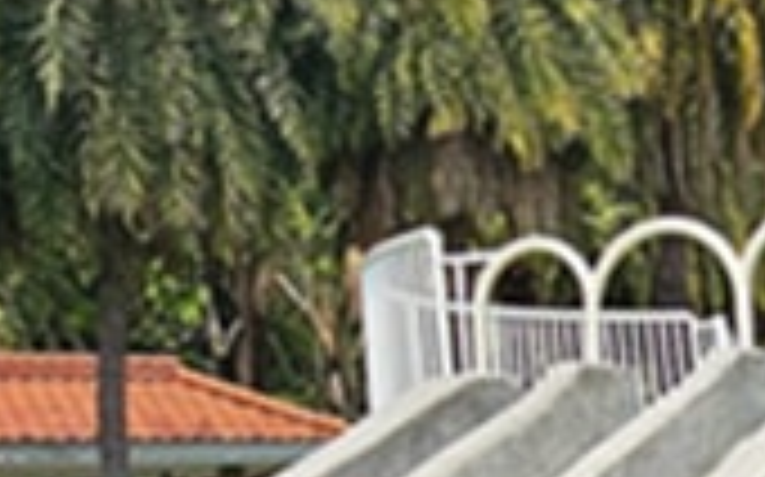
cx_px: 806
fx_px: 1729
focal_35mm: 83
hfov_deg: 23.6
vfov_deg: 15.2
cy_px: 562
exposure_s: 1/3264
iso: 50
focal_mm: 2.2
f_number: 2.2
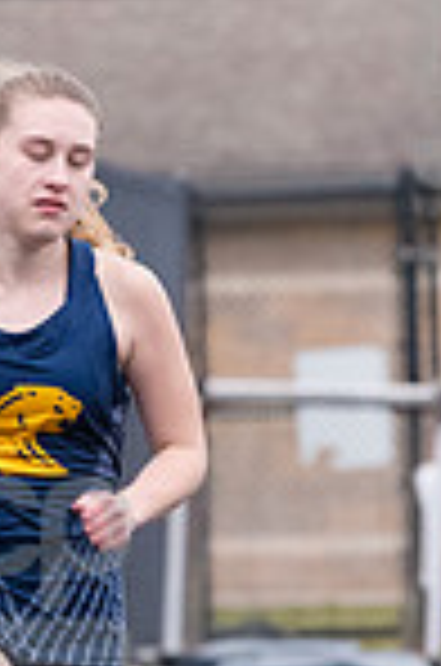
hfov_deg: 1.8
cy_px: 572
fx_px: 13864
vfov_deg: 2.8
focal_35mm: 751
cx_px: 25
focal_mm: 165
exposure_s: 1/1600
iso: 2000
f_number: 5
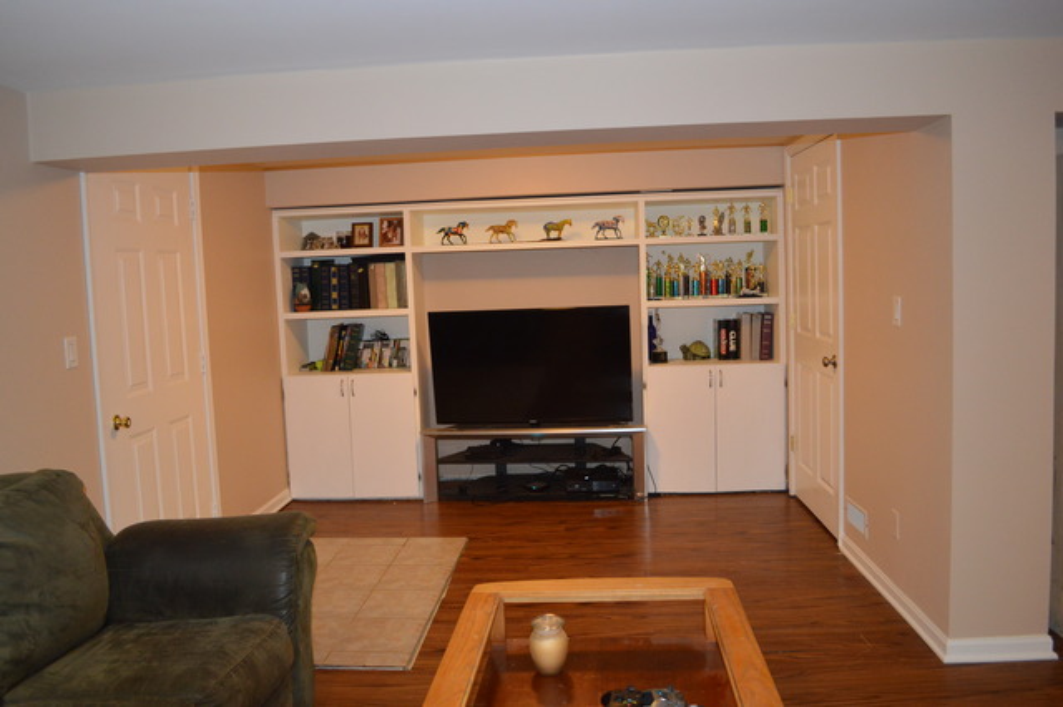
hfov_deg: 67.4
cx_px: 532
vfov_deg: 47.9
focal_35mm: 27
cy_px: 354
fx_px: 797
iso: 1400
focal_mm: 18
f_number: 3.5
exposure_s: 1/60
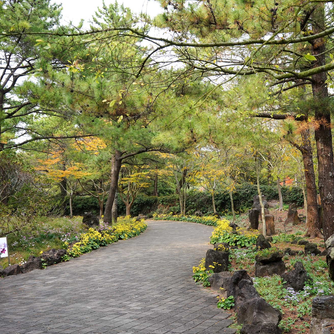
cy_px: 168
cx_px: 177
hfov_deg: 37.5
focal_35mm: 45
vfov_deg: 37.6
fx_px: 491
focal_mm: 35
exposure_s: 1/100
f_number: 9
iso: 400
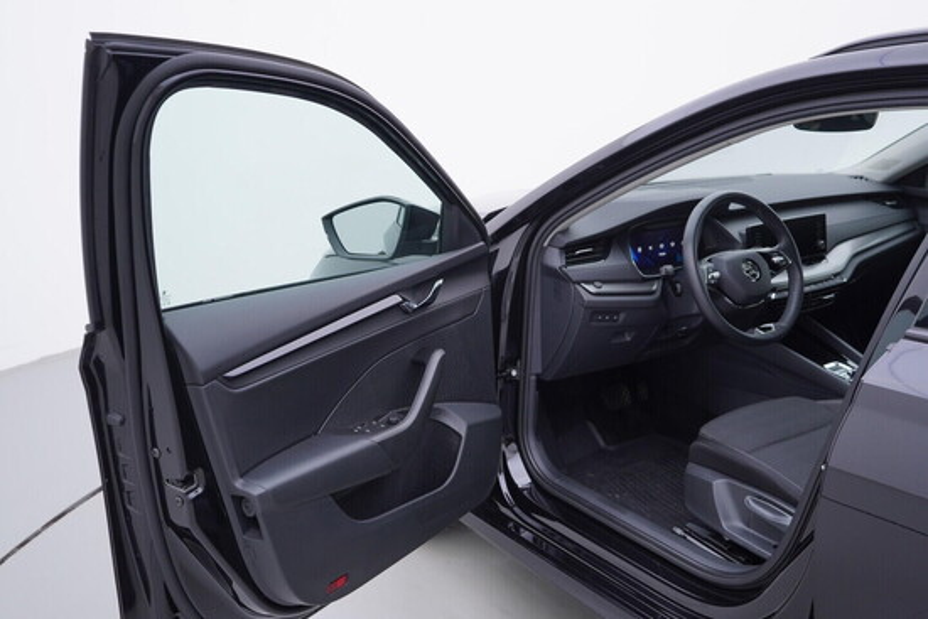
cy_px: 310
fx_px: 928
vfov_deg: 36.9
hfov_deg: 53.1
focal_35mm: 36
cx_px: 464
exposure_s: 1/60
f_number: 3.5
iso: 125
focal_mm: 24
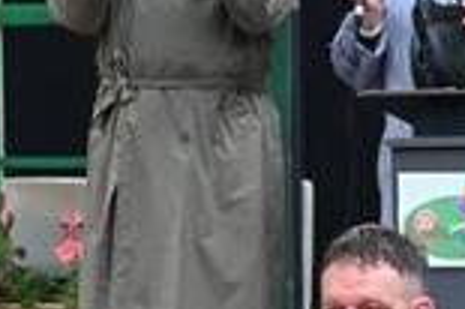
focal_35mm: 449
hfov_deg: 4.6
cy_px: 310
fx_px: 5793
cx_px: 645
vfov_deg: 3.1
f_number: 3.5
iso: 1250
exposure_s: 1/200
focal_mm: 70
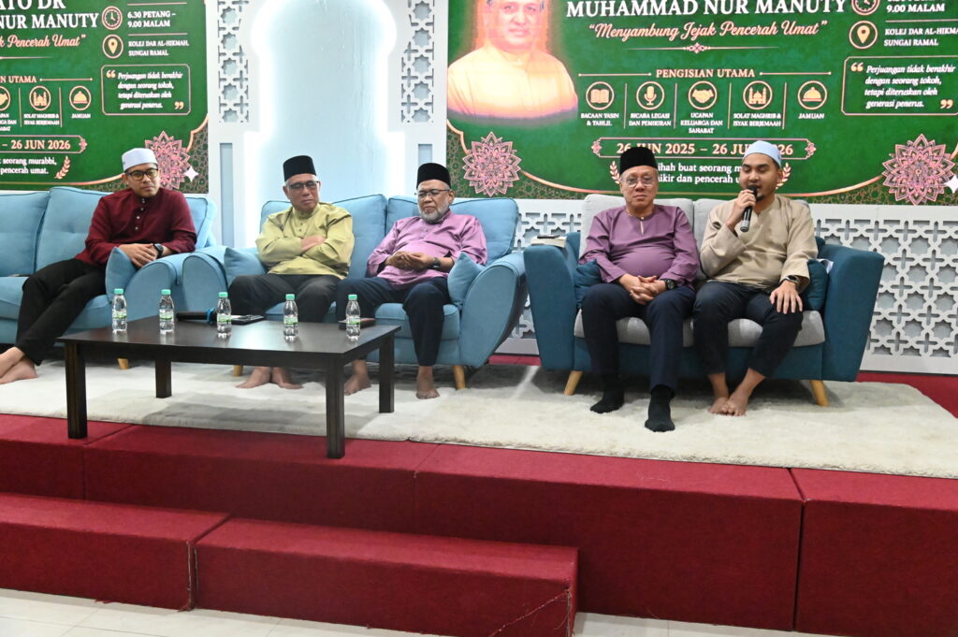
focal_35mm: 34
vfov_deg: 38.8
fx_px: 904
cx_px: 479
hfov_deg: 55.8
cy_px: 318
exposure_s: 1/250
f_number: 5
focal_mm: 34
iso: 16000
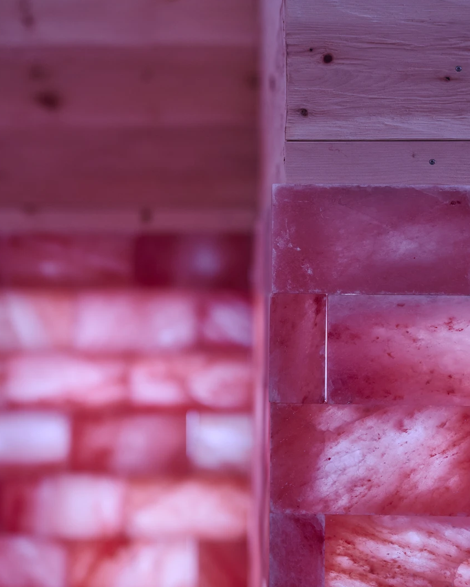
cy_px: 294
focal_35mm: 113
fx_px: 1964
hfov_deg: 13.6
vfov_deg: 17.0
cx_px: 284
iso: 400
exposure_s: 1/13
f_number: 2.5
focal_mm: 80
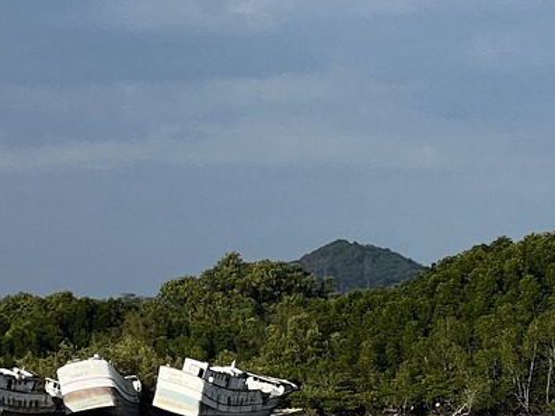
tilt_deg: +1.7
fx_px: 4986
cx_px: -318
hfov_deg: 6.3
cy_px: 269
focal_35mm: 311
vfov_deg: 4.8
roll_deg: +0.1
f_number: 2.8
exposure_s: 1/686
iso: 32
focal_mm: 9
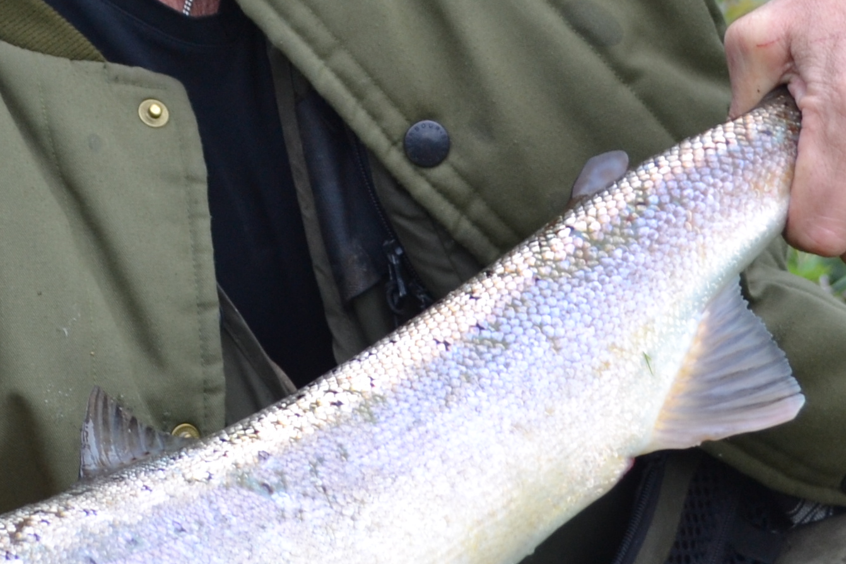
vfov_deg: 8.3
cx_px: 228
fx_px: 3877
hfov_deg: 12.4
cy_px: 115
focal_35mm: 165
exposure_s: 1/125
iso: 180
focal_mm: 32
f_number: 5.6
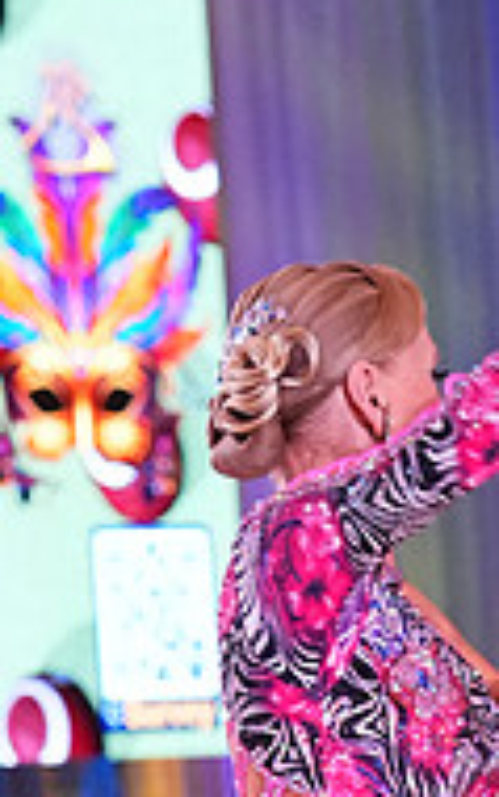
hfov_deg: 2.9
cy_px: 1040
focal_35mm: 447
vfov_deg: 4.7
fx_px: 9712
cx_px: 442
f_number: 5.6
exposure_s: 1/320
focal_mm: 96
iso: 3200
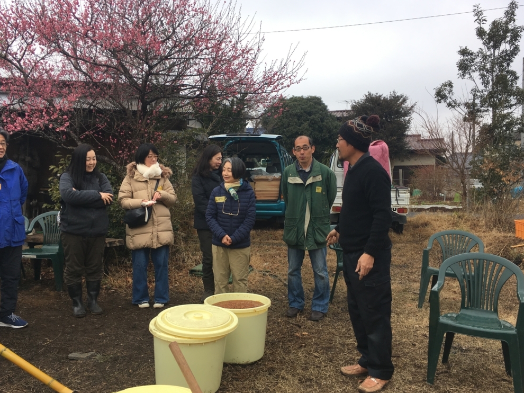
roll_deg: +0.8
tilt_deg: -3.2
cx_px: 259
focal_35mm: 30
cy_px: 200
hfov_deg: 60.0
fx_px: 454
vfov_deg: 46.8
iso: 25
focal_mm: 4.15
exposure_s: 1/340
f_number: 2.2
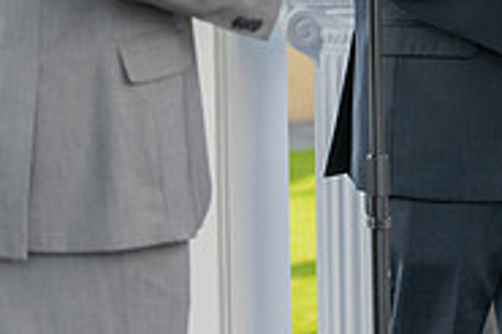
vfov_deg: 6.2
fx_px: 3065
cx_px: 526
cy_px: -156
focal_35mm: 220
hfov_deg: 9.3
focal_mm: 70
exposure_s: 1/800
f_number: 2.8
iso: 400
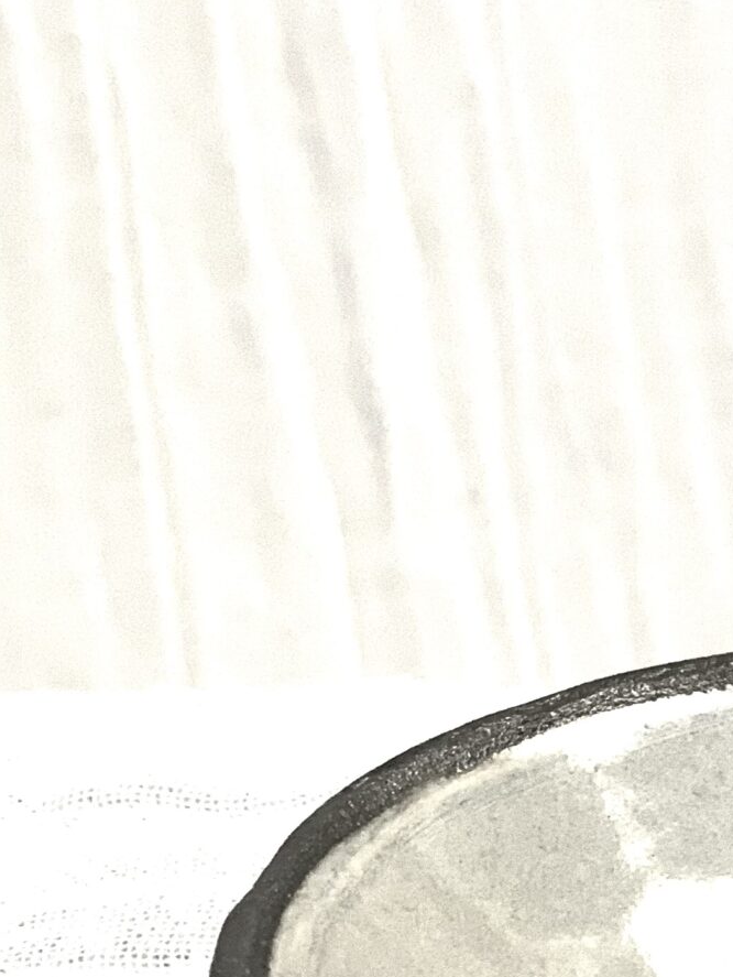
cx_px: 1020
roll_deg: -4.1
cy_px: 879
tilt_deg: -28.4
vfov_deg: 13.1
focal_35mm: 150
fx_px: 4232
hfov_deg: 9.7
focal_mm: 6
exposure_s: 1/122
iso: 80
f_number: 2.4
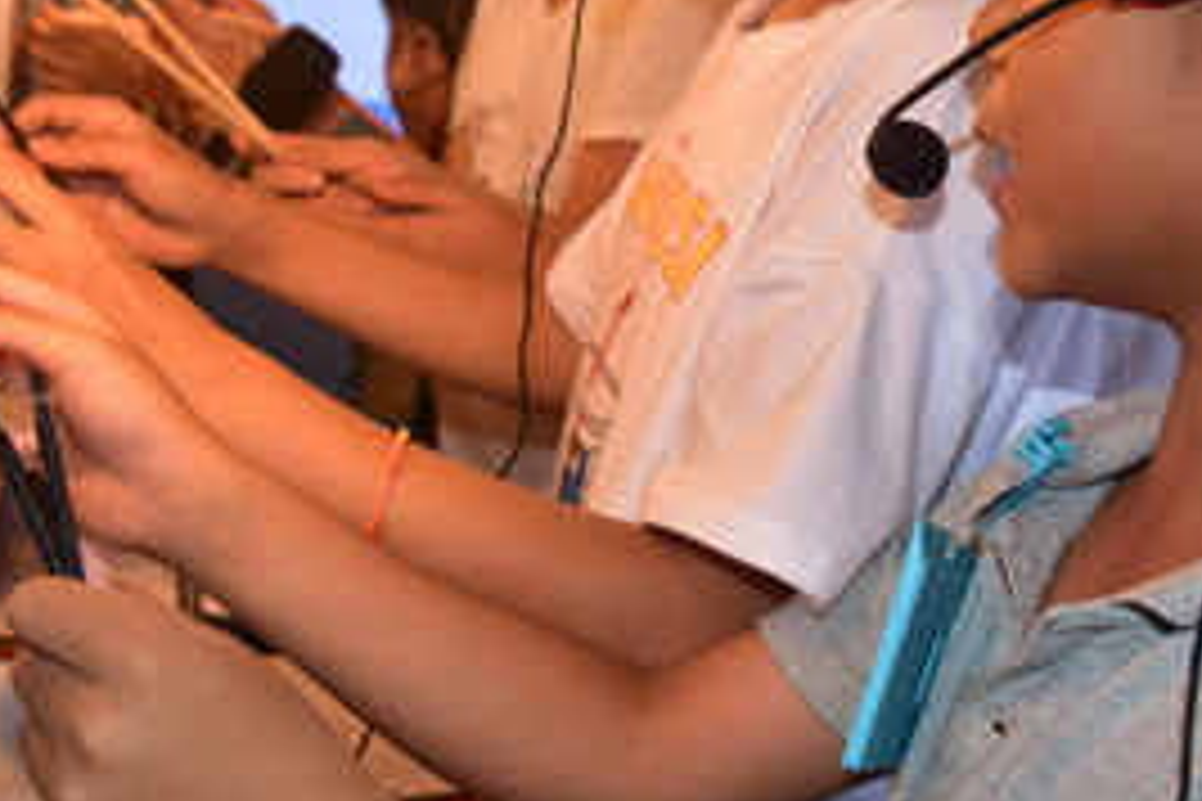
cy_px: 266
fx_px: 2003
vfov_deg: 22.5
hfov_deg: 33.3
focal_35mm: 60
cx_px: 743
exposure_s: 1/60
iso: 1250
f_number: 6.3
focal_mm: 32
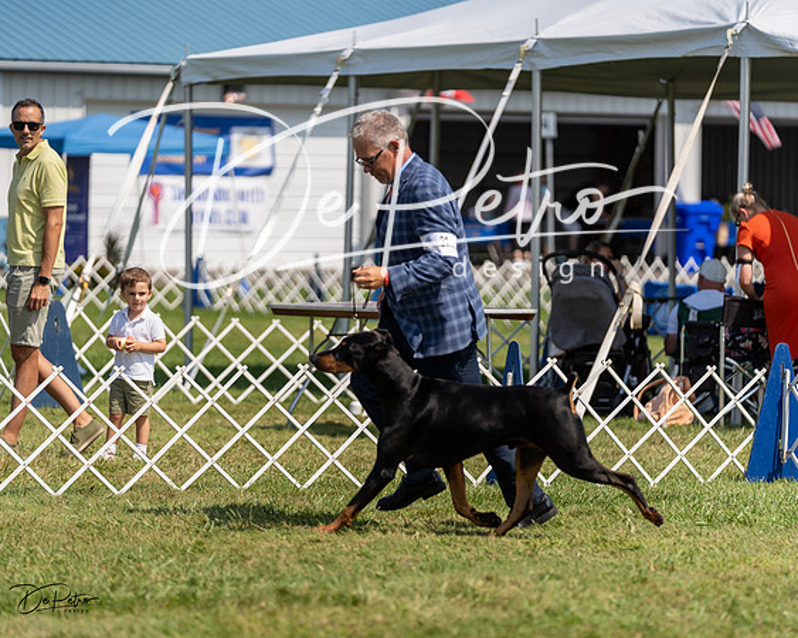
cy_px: 319
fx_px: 4041
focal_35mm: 171
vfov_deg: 9.0
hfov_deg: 11.3
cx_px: 399
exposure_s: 1/3200
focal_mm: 152
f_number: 2.8
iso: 200
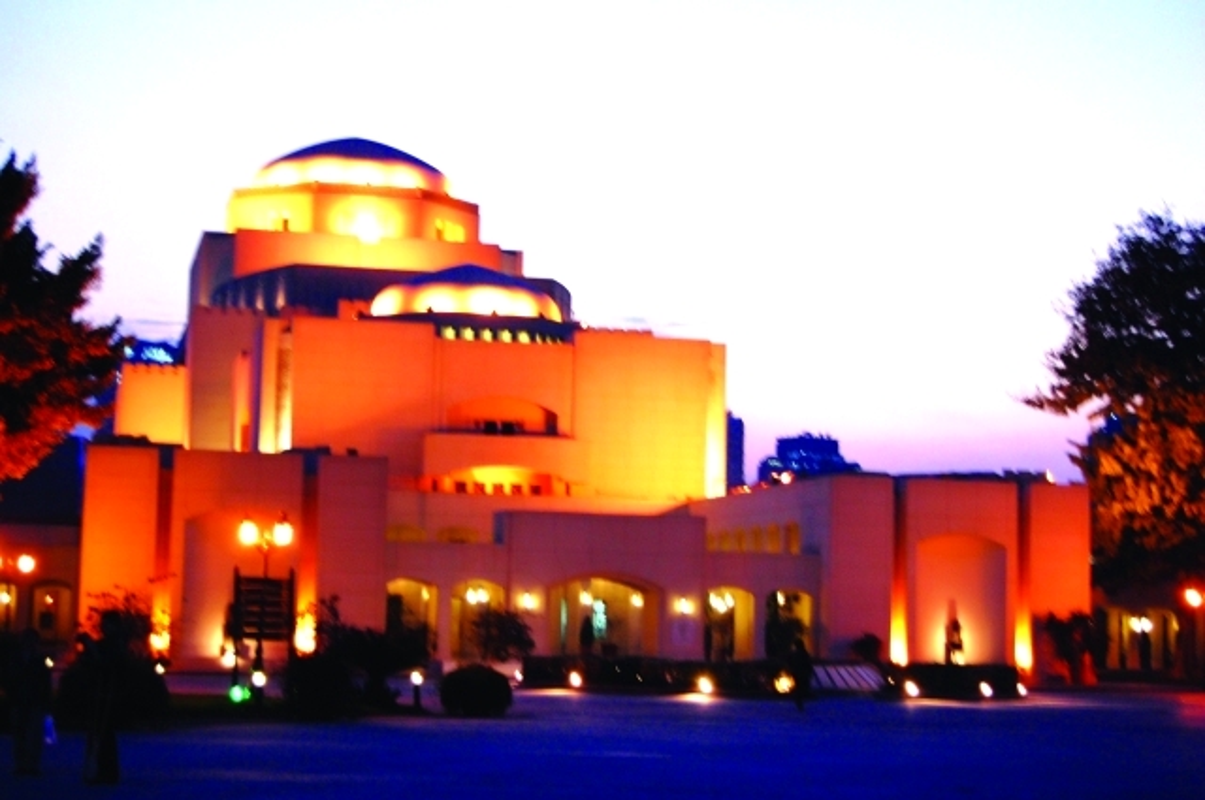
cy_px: 400
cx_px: 602
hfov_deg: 29.9
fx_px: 2256
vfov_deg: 20.1
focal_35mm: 68
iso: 800
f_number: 5.3
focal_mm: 45
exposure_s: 1/15
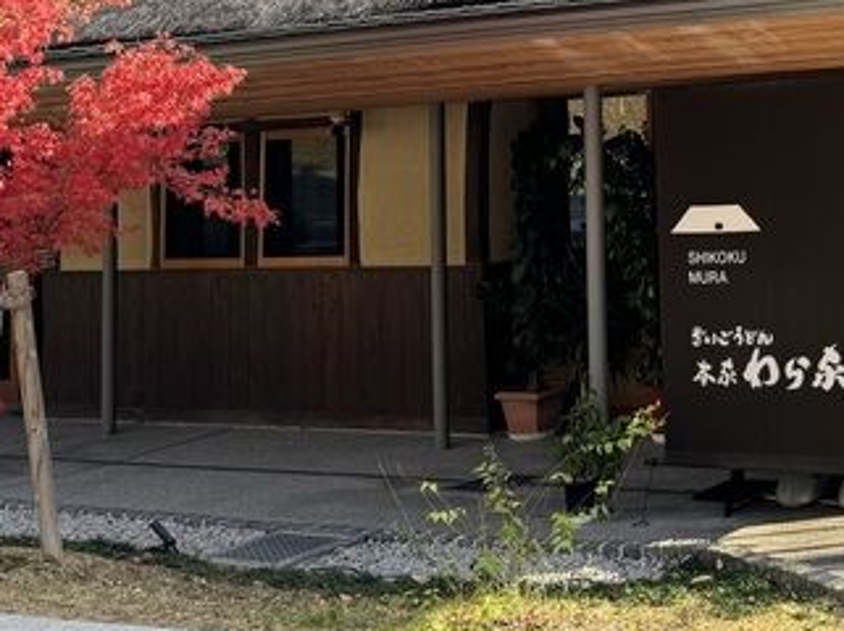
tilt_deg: +7.1
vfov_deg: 22.4
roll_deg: +3.8
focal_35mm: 61
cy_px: -96
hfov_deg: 28.4
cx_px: 964
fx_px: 1486
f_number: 1.78
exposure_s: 1/739
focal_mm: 6.76
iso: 80
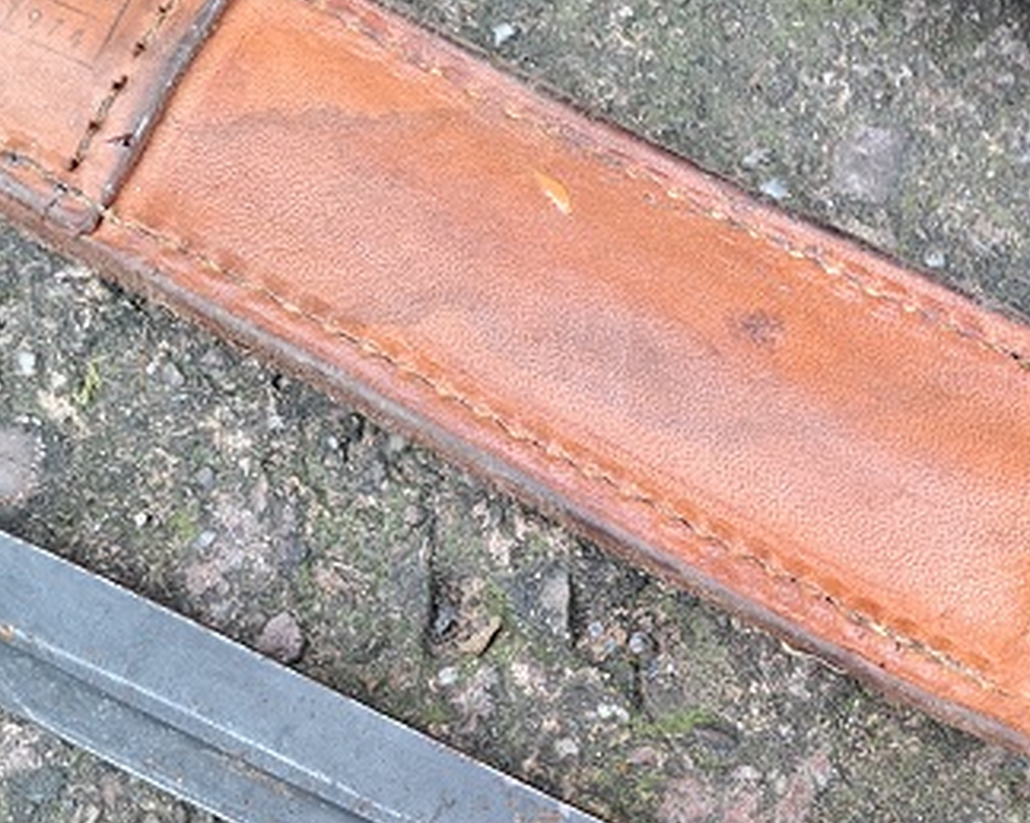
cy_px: 755
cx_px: 1005
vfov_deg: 22.8
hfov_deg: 27.6
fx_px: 1981
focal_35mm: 65
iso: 100
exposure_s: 1/50
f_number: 1.8
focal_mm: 5.23
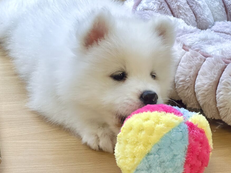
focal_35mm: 106
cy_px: 80
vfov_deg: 14.0
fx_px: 707
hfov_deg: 18.5
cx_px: 99
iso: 100
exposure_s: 1/99
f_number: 2.8
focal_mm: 9
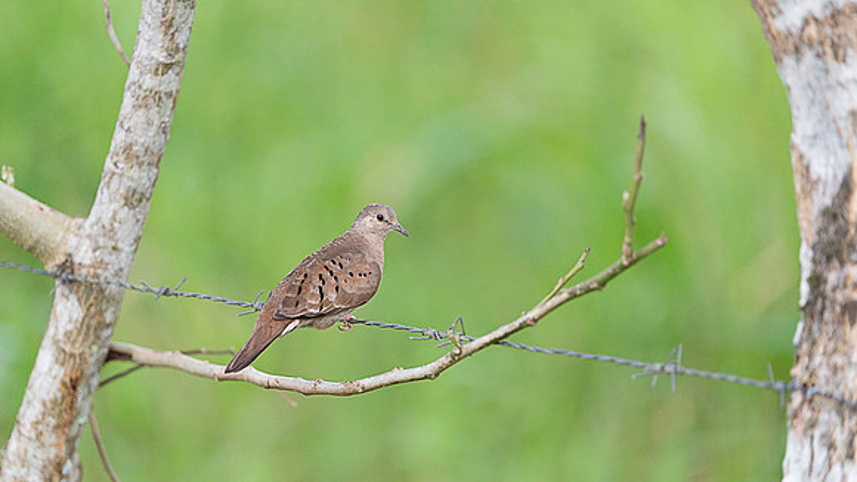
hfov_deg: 5.5
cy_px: 212
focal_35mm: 395
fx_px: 8965
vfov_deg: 3.1
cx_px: 382
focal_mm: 340
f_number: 4
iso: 800
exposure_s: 1/3200
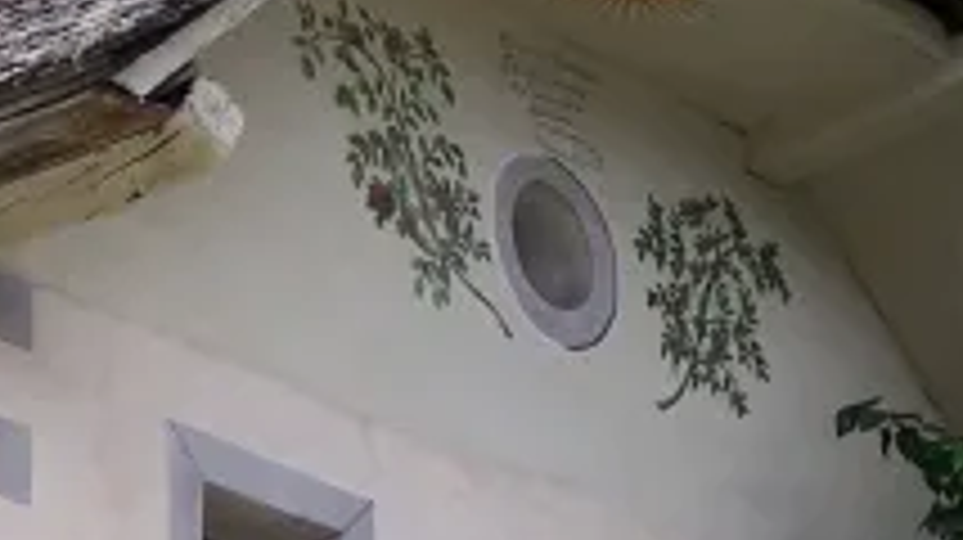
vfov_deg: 7.8
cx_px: 428
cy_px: 400
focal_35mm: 155
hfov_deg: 13.9
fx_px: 3955
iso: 80
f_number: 2.8
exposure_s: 1/400
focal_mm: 6.3
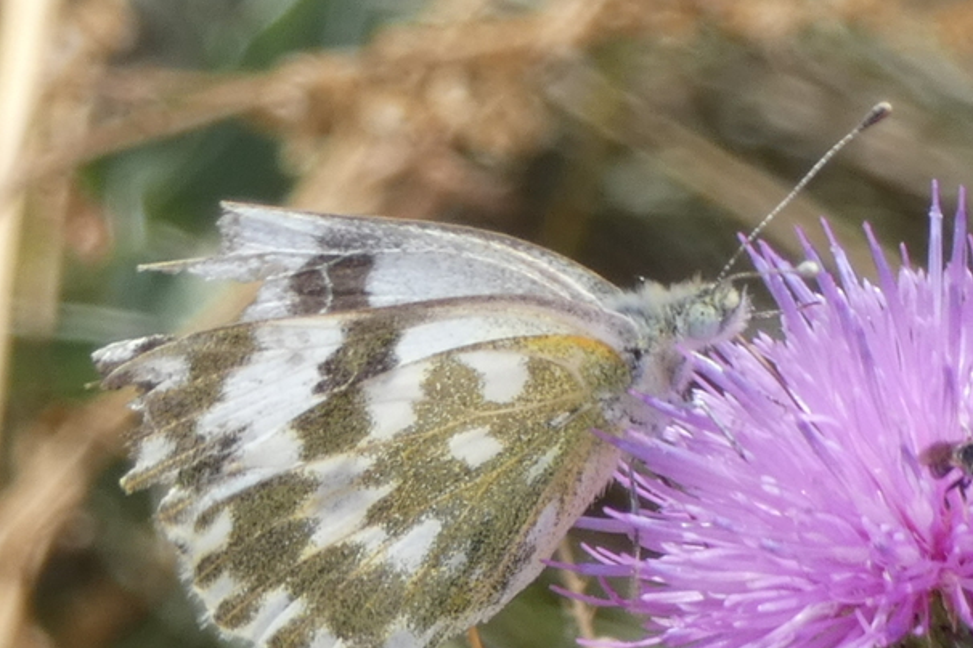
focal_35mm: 378
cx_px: 672
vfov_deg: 3.6
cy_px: 459
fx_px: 10216
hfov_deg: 5.5
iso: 80
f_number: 5.5
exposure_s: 1/125
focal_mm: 46.2
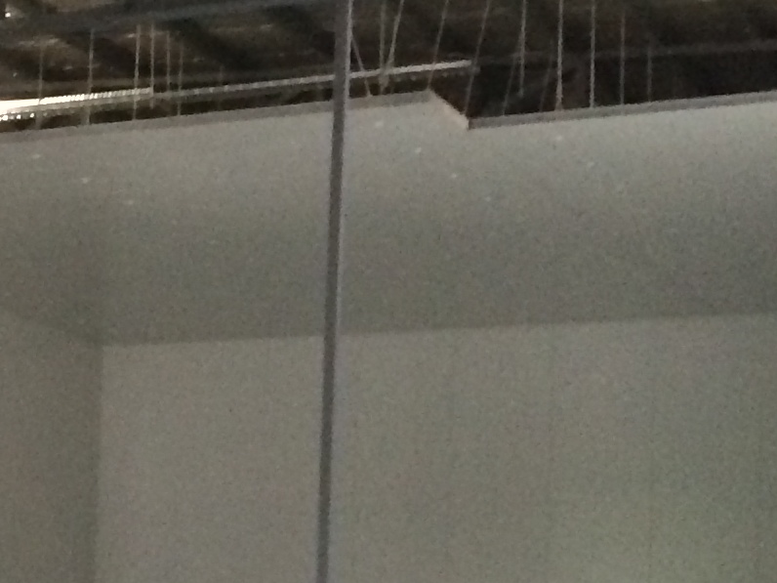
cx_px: -453
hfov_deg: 14.7
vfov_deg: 11.8
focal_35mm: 123
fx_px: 2761
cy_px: 664
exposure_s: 1/24
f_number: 2.2
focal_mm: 4.12
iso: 320
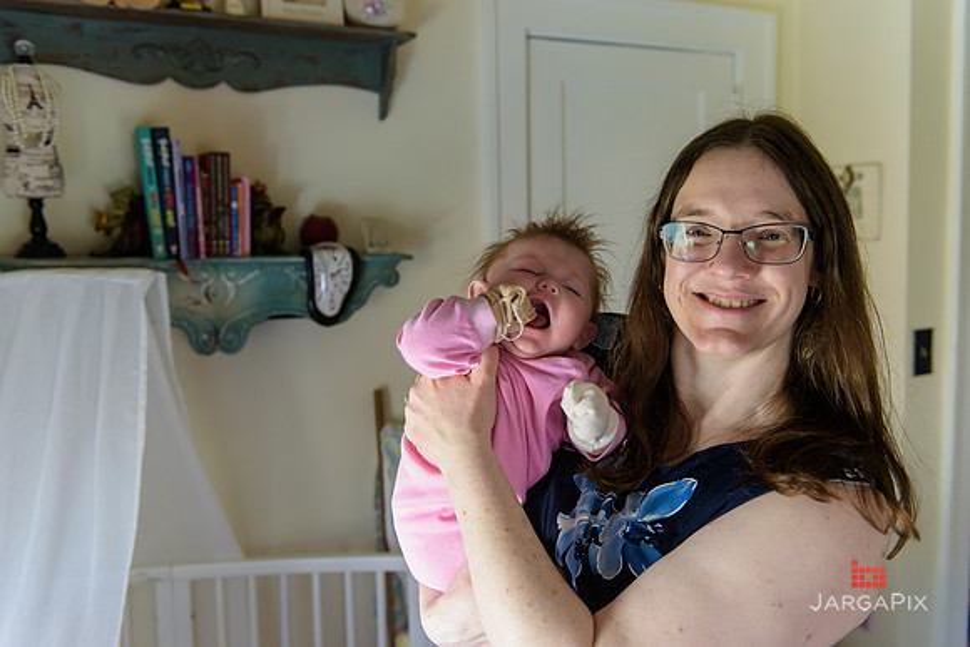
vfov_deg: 38.9
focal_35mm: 34
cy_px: 324
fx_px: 916
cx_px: 485
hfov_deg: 55.8
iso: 1600
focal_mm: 34
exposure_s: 1/250
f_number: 3.2
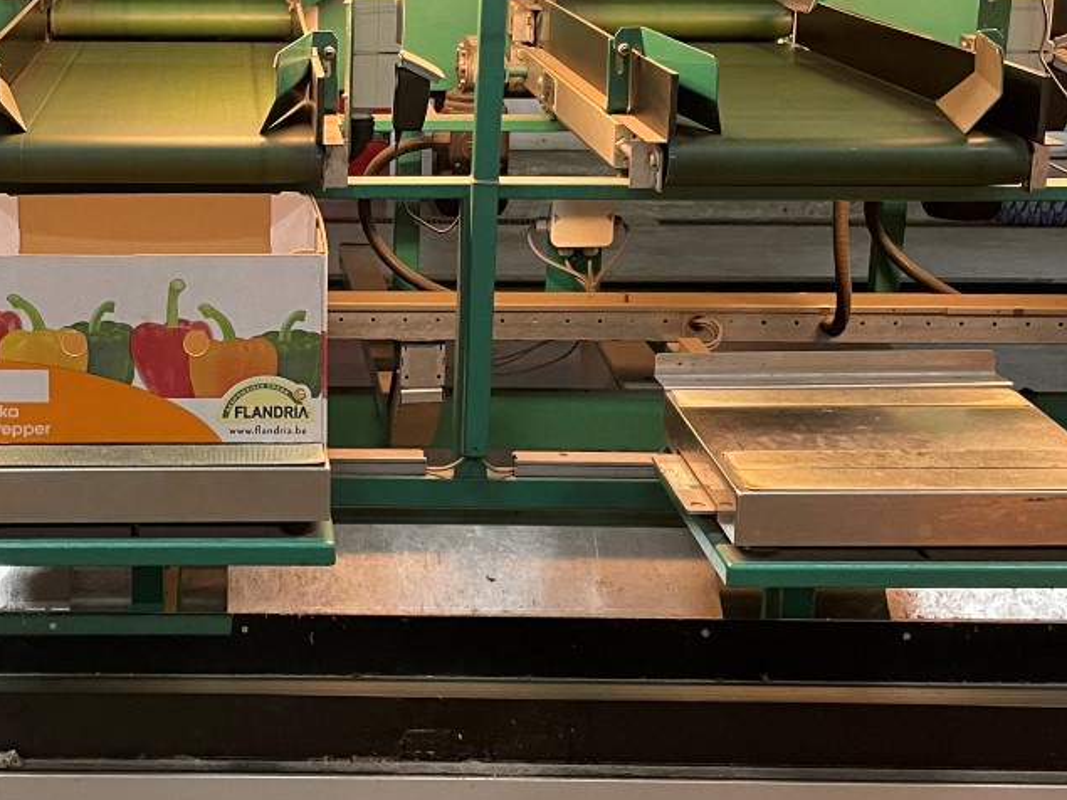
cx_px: 208
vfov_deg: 24.7
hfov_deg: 31.8
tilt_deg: -13.9
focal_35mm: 59
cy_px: 249
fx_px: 1818
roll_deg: -1.6
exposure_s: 1/50
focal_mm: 4.2
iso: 320
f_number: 1.6
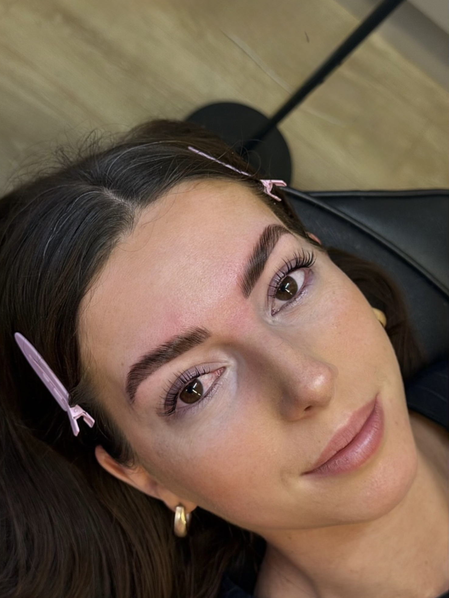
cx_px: 220
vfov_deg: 38.9
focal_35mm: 49
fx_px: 847
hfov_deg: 29.7
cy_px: 300
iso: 100
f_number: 1.78
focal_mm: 6.76
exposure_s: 1/100
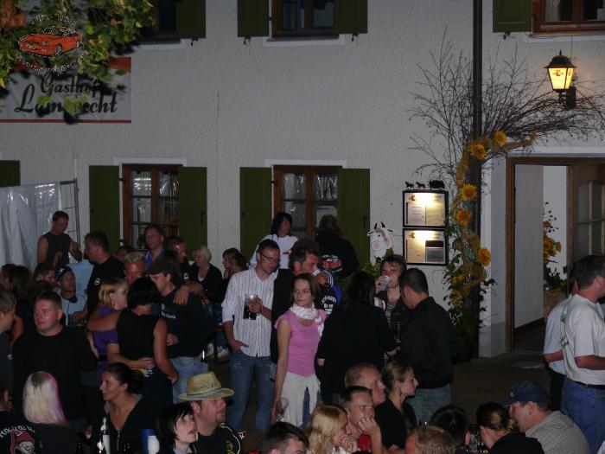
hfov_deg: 21.1
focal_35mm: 93
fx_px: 1625
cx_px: 302
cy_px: 227
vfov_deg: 15.9
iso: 100
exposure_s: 1/30
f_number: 3.2
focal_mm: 19.6
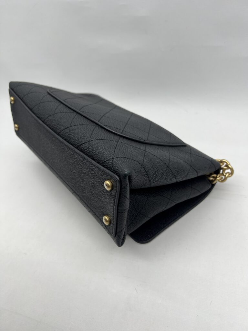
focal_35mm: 26
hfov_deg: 53.1
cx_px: 124
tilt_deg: -38.0
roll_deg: +8.2
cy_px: 166
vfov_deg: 67.3
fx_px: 248
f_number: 1.5
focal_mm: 5.7
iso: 40
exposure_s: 1/205
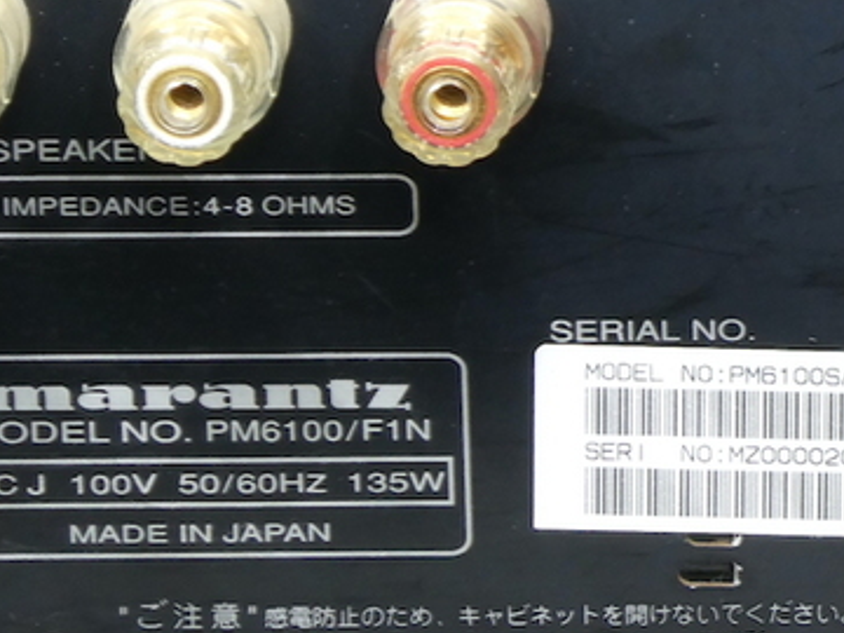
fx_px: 11191
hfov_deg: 4.3
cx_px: 982
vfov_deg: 3.2
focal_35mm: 459
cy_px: 239
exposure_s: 1/3.2
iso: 200
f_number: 5.6
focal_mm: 30.9
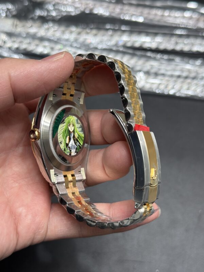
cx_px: 102
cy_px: 136
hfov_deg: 30.3
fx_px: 377
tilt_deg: -64.4
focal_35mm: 48
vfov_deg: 39.7
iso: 64
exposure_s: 1/100
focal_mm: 6.76
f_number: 1.78
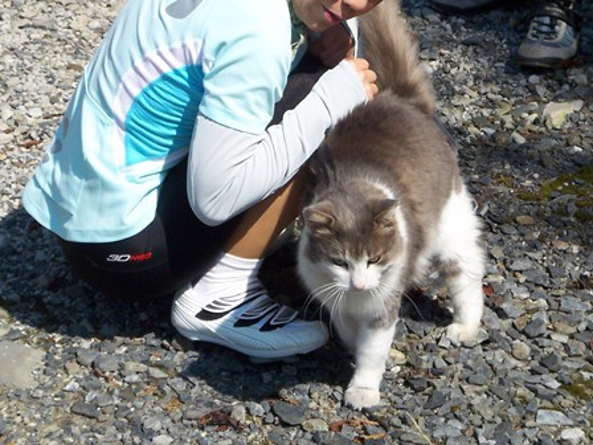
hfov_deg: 31.7
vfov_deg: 24.0
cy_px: 222
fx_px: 1045
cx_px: 296
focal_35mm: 61
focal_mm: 9.9
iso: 50
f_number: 4.1
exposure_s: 1/400
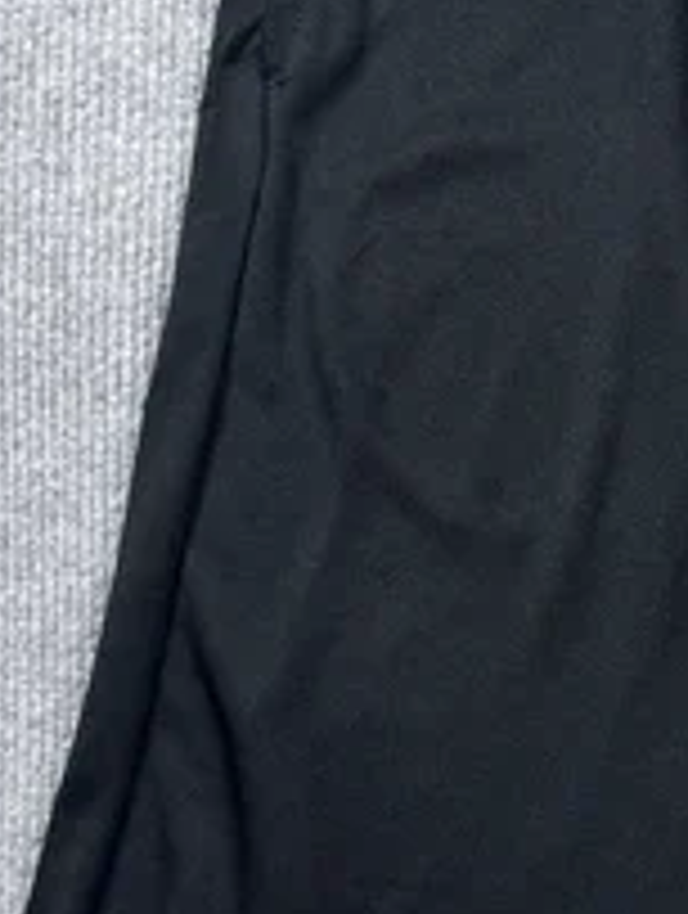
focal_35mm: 118
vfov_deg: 16.6
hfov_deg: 11.6
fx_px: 3117
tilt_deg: -59.7
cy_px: 585
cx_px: 1277
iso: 80
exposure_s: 1/364
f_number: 1.78
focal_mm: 6.76
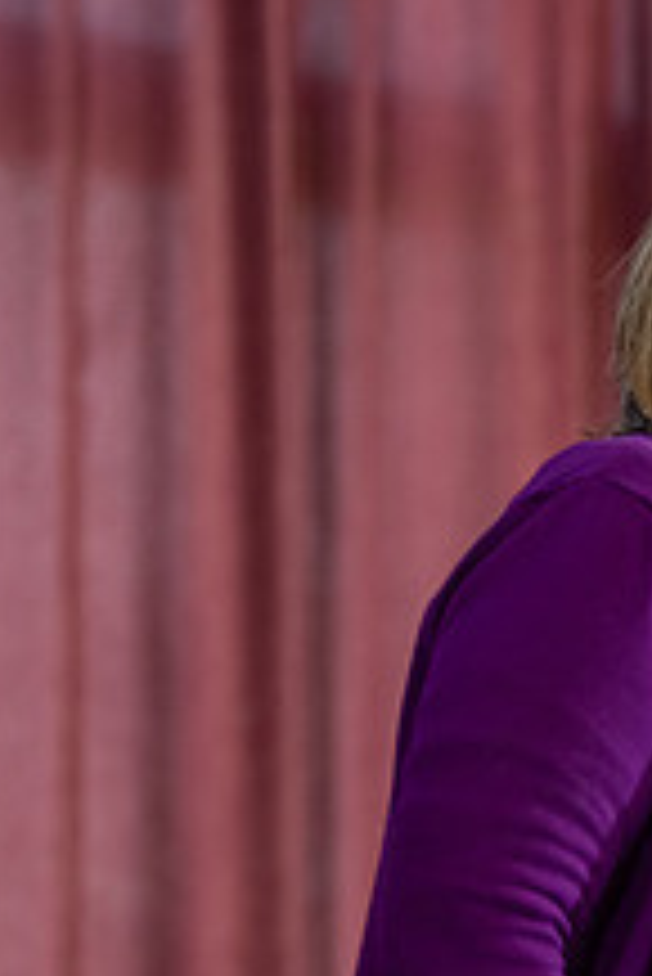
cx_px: 1133
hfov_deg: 4.3
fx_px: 8706
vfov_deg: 6.4
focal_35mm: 321
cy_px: 713
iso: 1250
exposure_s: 1/200
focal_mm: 120
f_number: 3.5
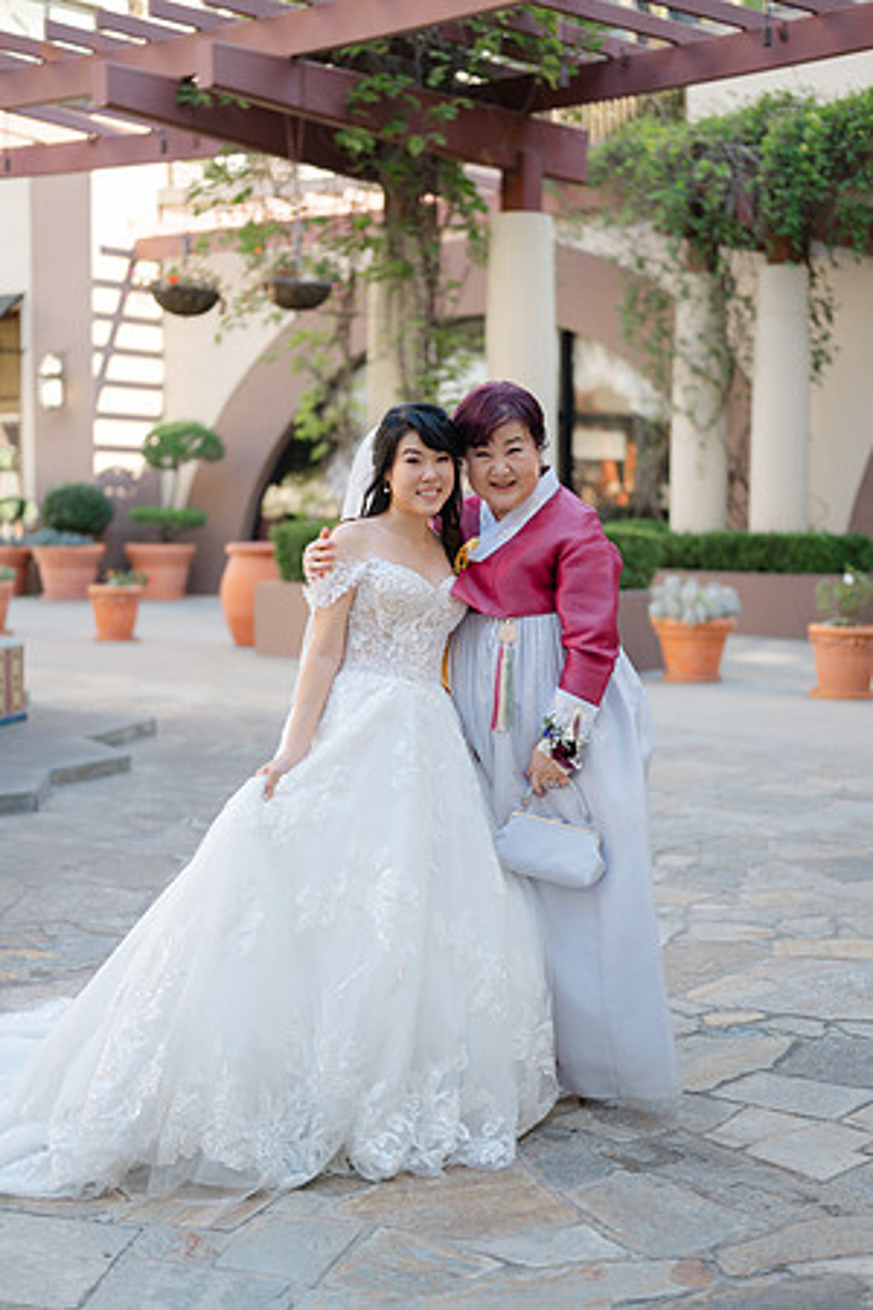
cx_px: 436
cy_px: 655
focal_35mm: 50
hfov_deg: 27.0
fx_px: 1819
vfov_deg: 39.6
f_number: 1.8
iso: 64
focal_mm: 50
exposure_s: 1/250
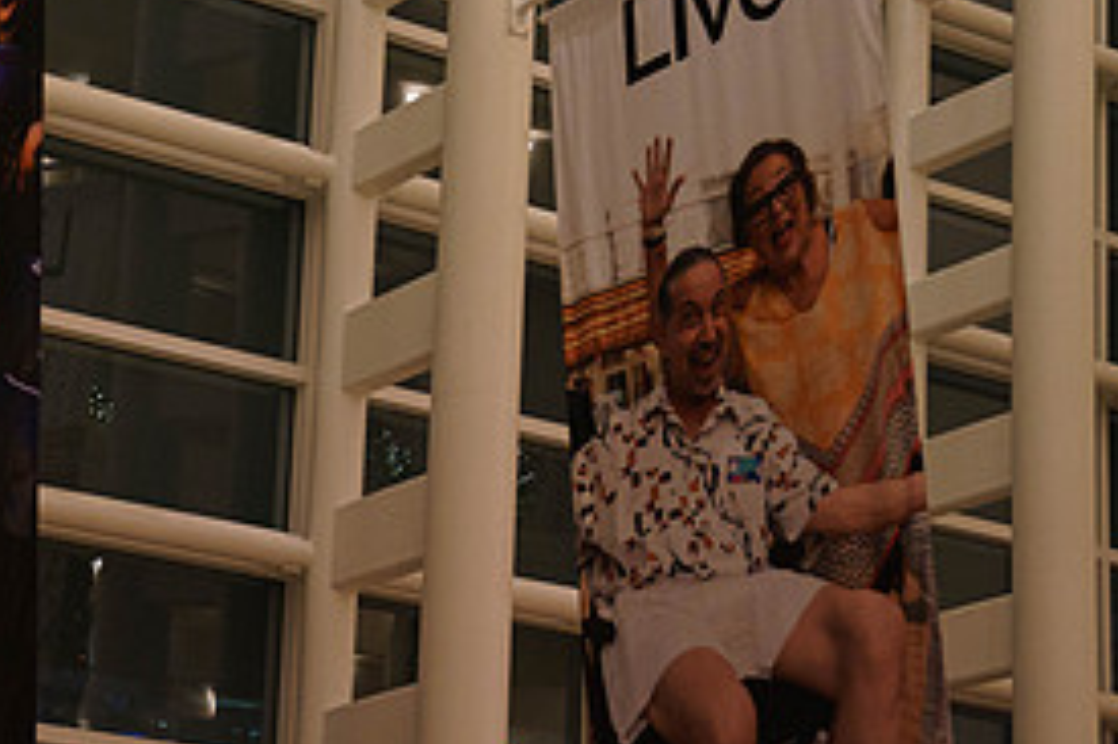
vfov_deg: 14.4
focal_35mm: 95
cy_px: 368
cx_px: 45
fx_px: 2948
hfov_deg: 20.9
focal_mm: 45
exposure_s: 1/200
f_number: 3.2
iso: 3200
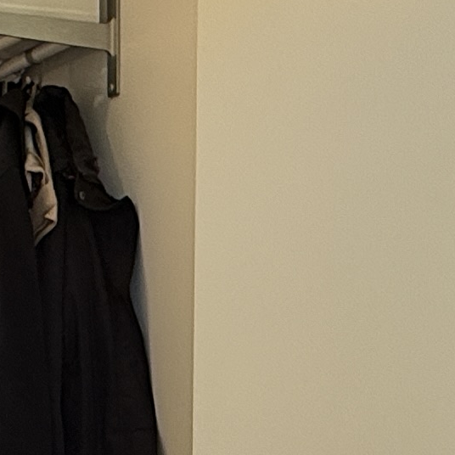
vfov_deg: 17.6
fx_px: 1383
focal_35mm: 93
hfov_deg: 18.5
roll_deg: +0.0
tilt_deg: -8.0
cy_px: 570
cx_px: 89
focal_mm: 2.22
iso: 80
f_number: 2.2
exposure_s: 1/99
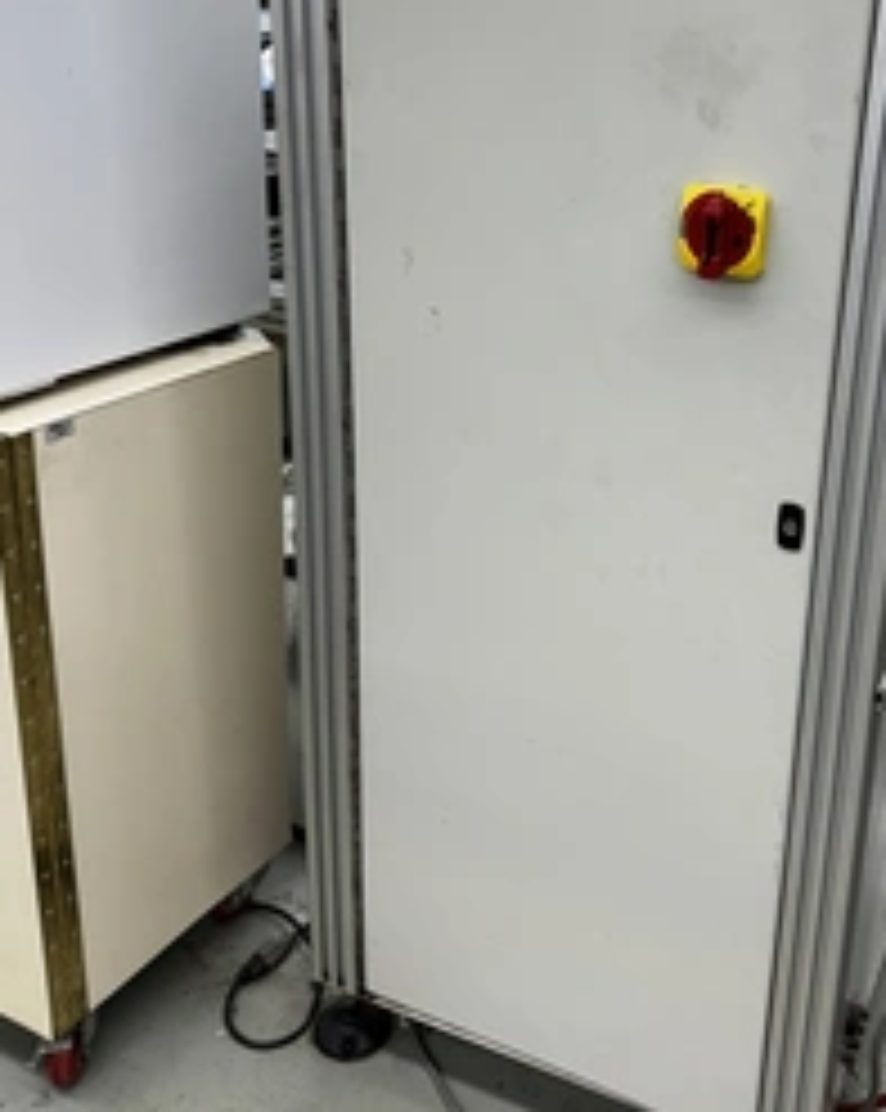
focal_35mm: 38
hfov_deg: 38.6
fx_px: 1248
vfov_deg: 47.2
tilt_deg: -19.3
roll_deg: -1.9
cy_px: 374
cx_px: 603
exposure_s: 1/120
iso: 80
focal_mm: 6.76
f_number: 1.78
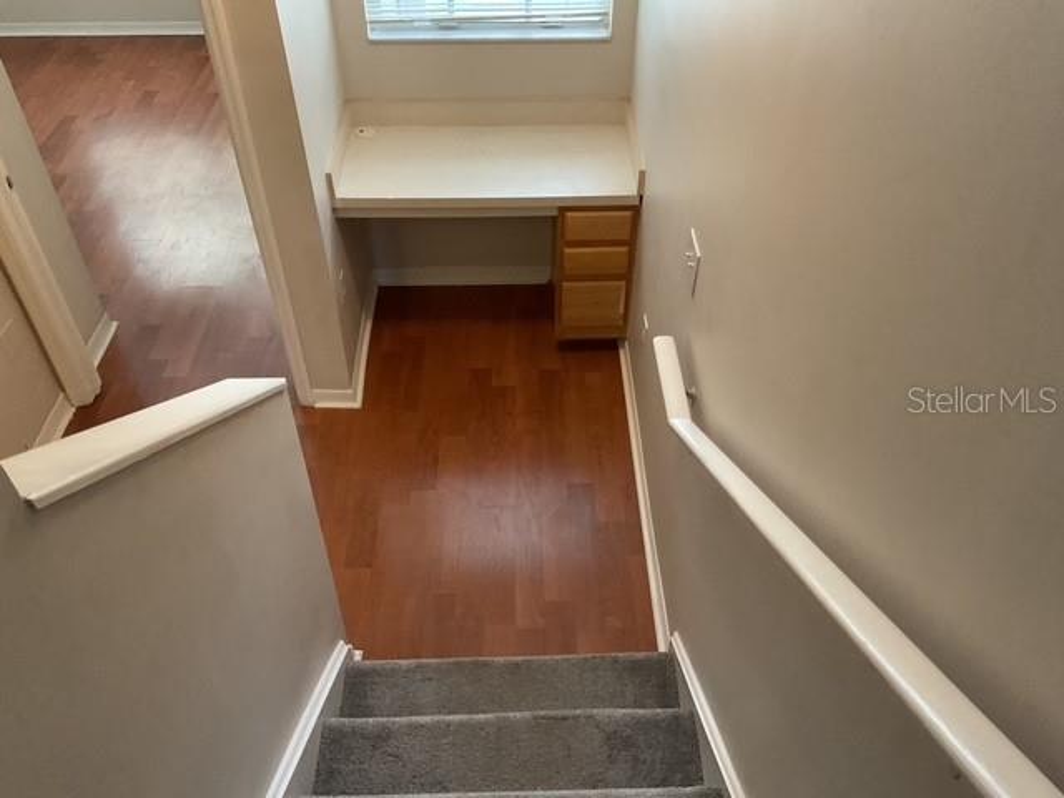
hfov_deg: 61.7
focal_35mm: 29
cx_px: 532
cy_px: 399
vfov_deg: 48.2
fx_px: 891
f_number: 1.8
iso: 200
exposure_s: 1/60
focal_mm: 3
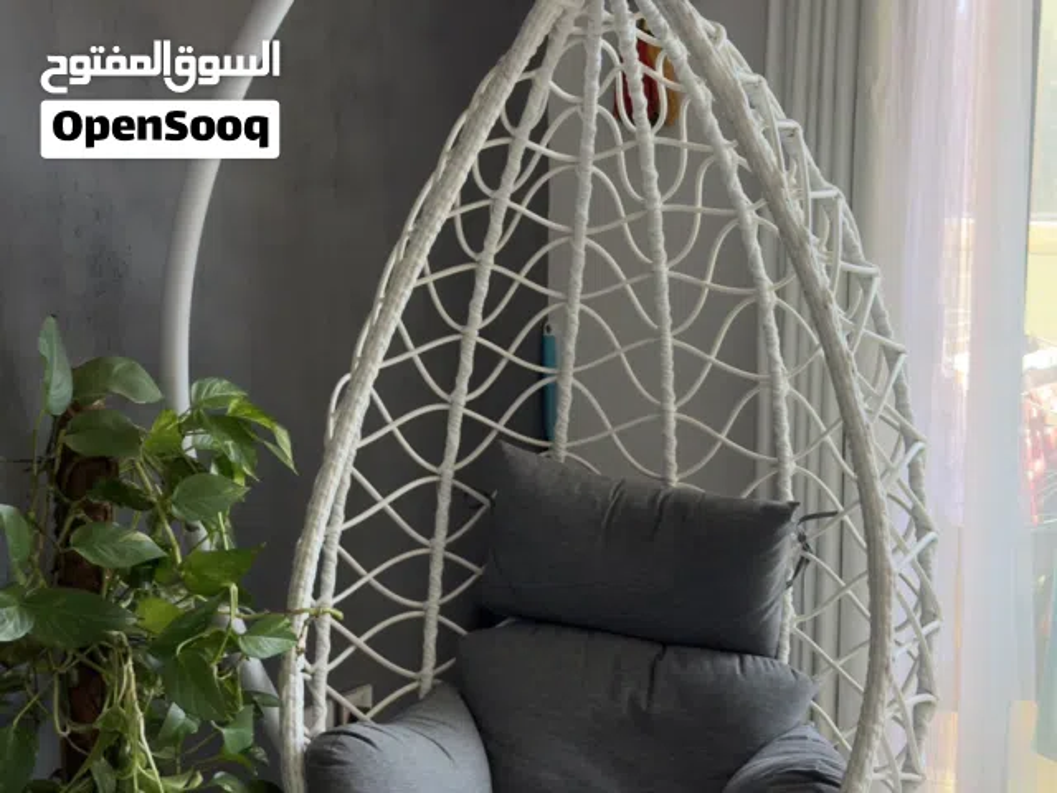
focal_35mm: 32
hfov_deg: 56.8
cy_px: 396
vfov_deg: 44.2
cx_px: 528
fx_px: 977
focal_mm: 6.76
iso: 200
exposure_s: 1/91
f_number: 1.78
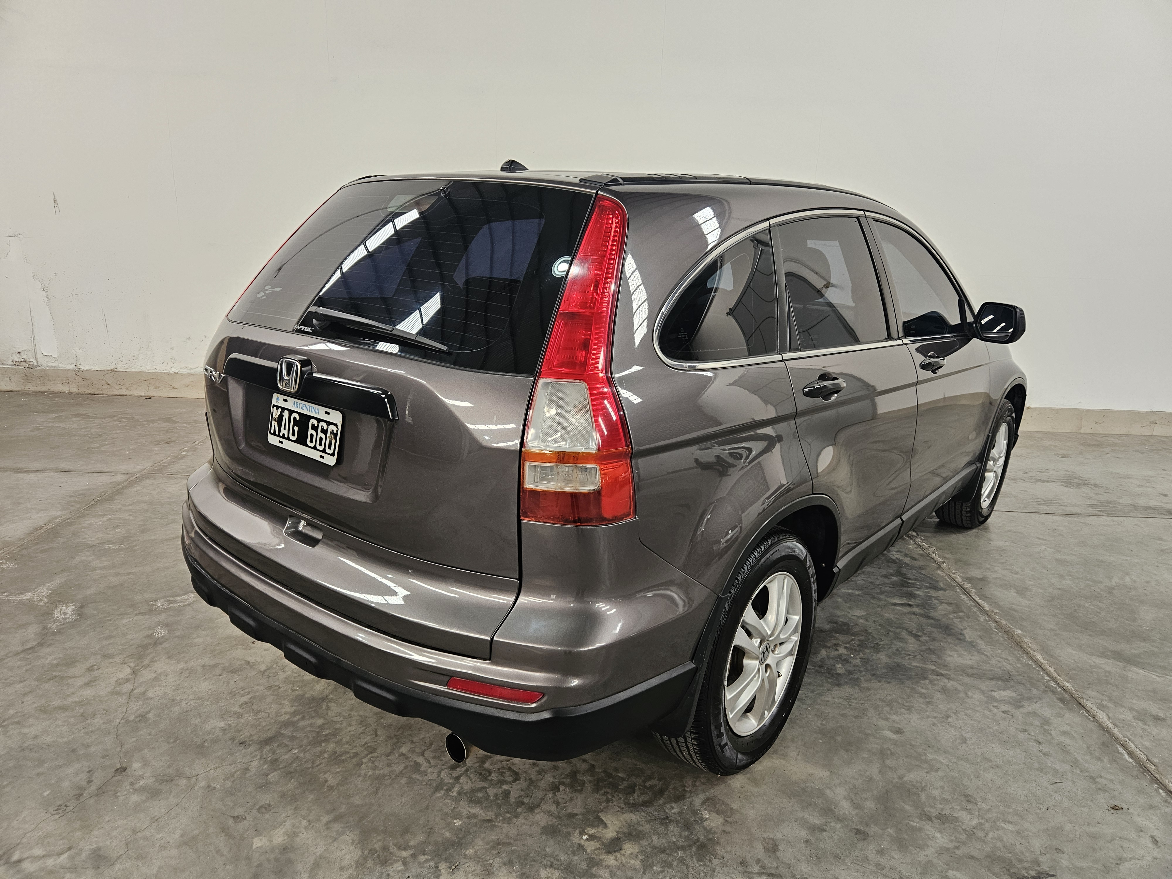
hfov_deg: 73.9
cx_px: 586
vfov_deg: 58.9
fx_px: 779
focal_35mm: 23
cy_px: 440
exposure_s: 1/100
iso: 160
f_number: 1.8
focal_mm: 5.4
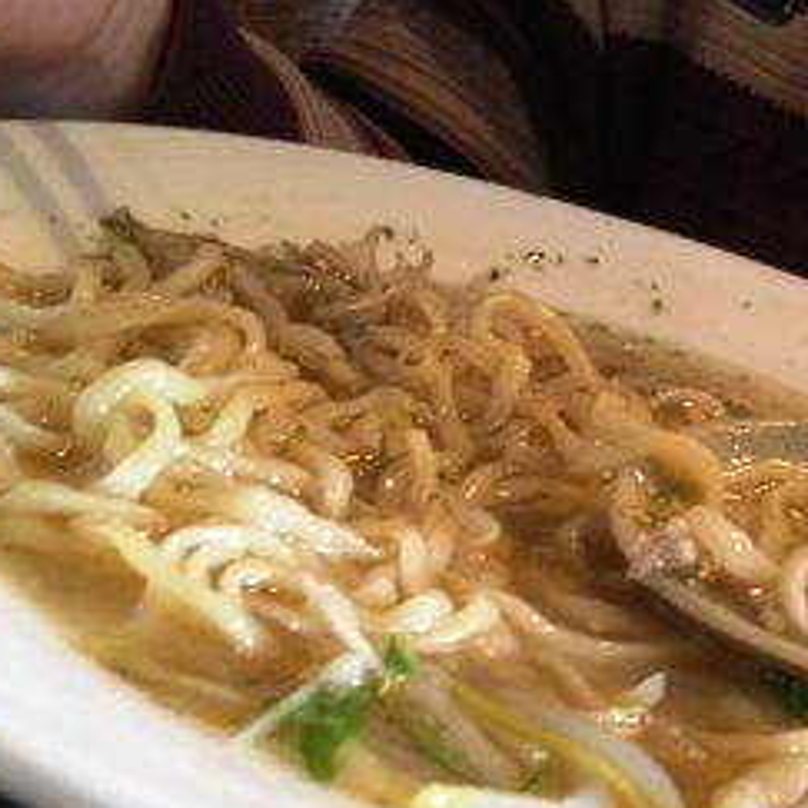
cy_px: 449
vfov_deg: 30.0
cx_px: 595
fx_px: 1505
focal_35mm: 57
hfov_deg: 29.6
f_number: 2.4
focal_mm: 4.28
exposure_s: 1/20
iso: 125
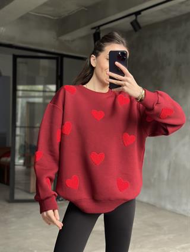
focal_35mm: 48
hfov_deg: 30.3
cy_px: 126
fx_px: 351
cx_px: 95
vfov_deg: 39.6
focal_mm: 6.86
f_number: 1.78
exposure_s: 1/60
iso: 320
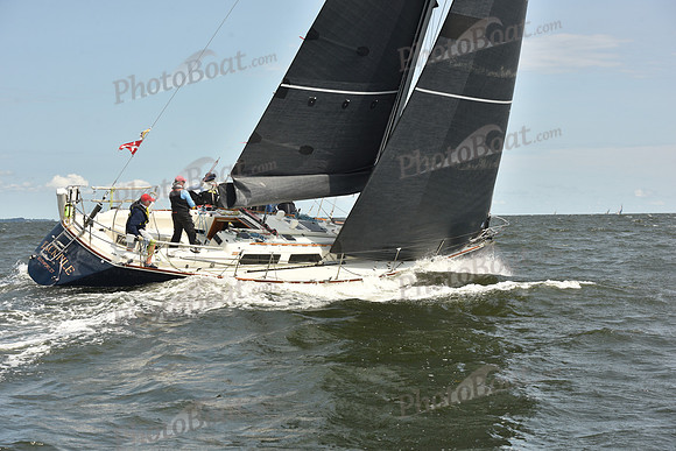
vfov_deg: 19.5
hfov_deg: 28.8
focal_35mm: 70
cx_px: 338
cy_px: 226
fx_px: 1315
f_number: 8
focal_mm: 70
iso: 250
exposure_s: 1/800
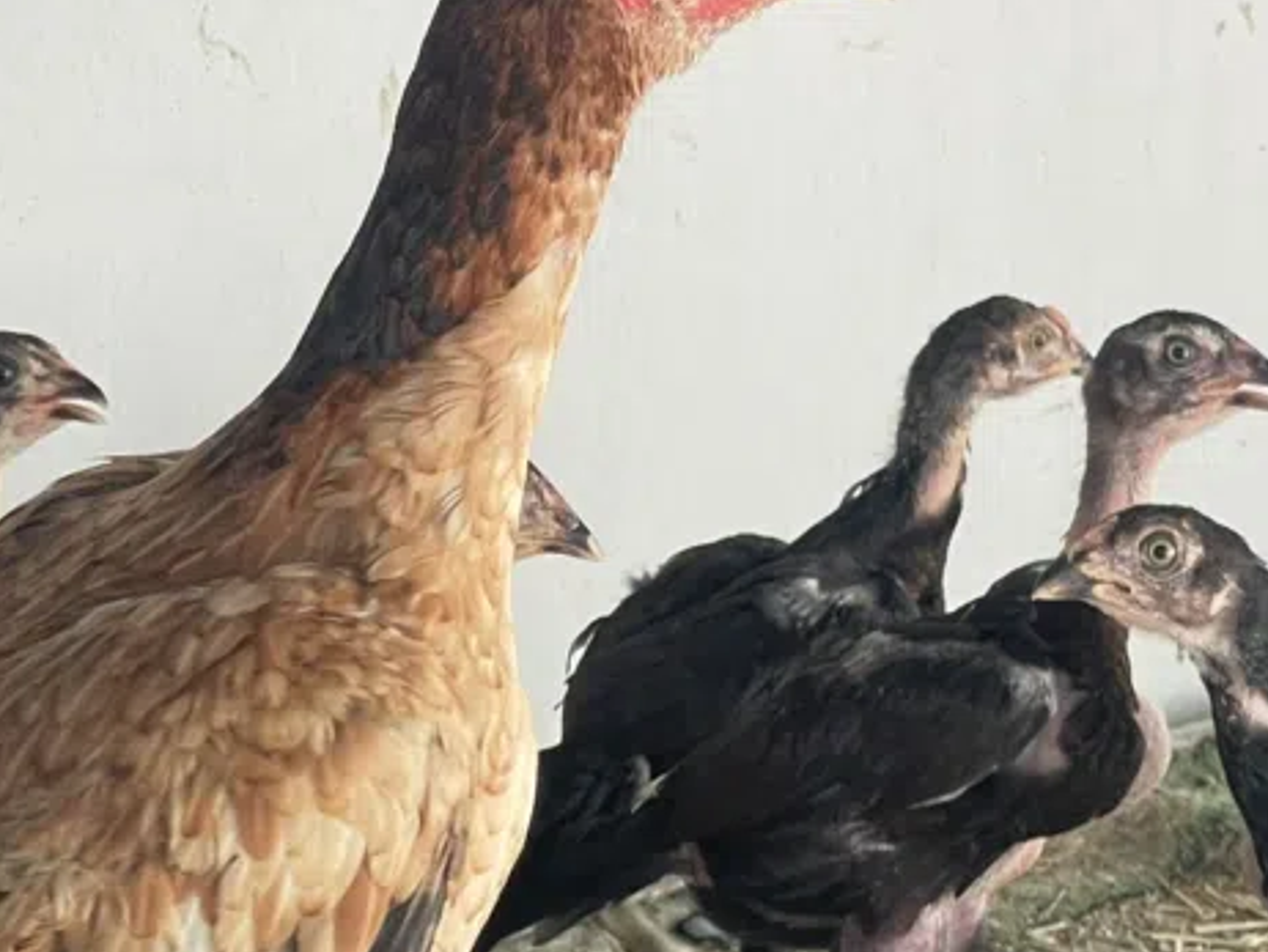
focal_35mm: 72
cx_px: 565
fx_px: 2639
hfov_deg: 27.0
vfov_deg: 20.4
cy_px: 381
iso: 100
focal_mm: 6
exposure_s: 1/99
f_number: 2
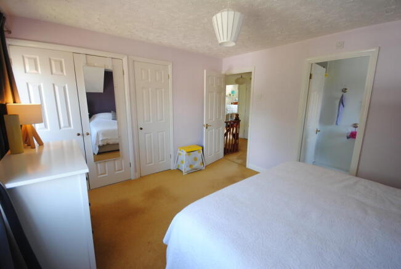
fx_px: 167
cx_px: 200
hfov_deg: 100.3
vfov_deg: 77.6
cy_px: 134
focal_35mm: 15
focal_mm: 10
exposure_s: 1/30
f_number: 4
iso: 280
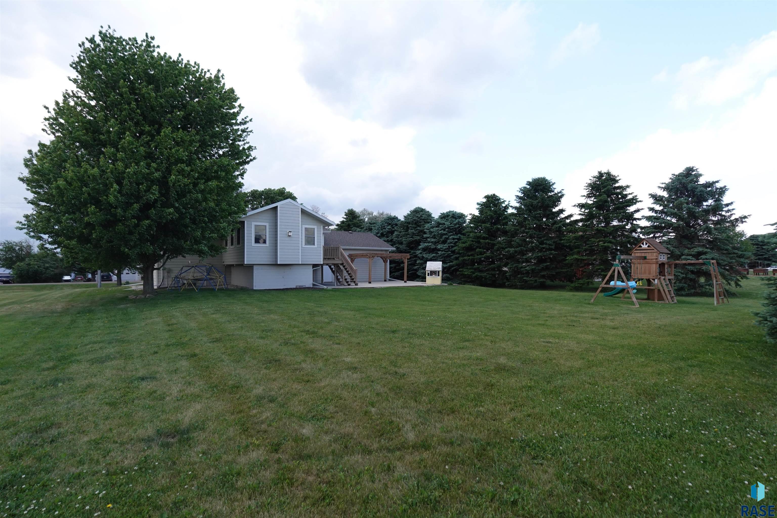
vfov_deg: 67.4
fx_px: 388
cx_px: 388
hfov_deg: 90.0
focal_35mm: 18
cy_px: 259
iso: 125
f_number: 1.8
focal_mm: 6.9
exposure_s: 1/1250
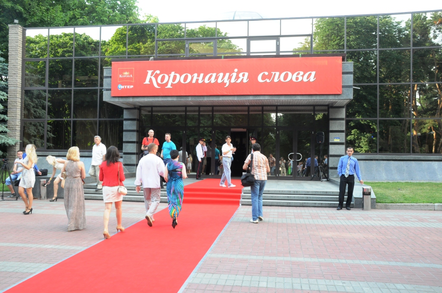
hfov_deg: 57.3
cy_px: 146
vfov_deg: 39.9
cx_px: 221
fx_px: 405
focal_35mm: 33
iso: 800
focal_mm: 22
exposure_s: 1/160
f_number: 7.1
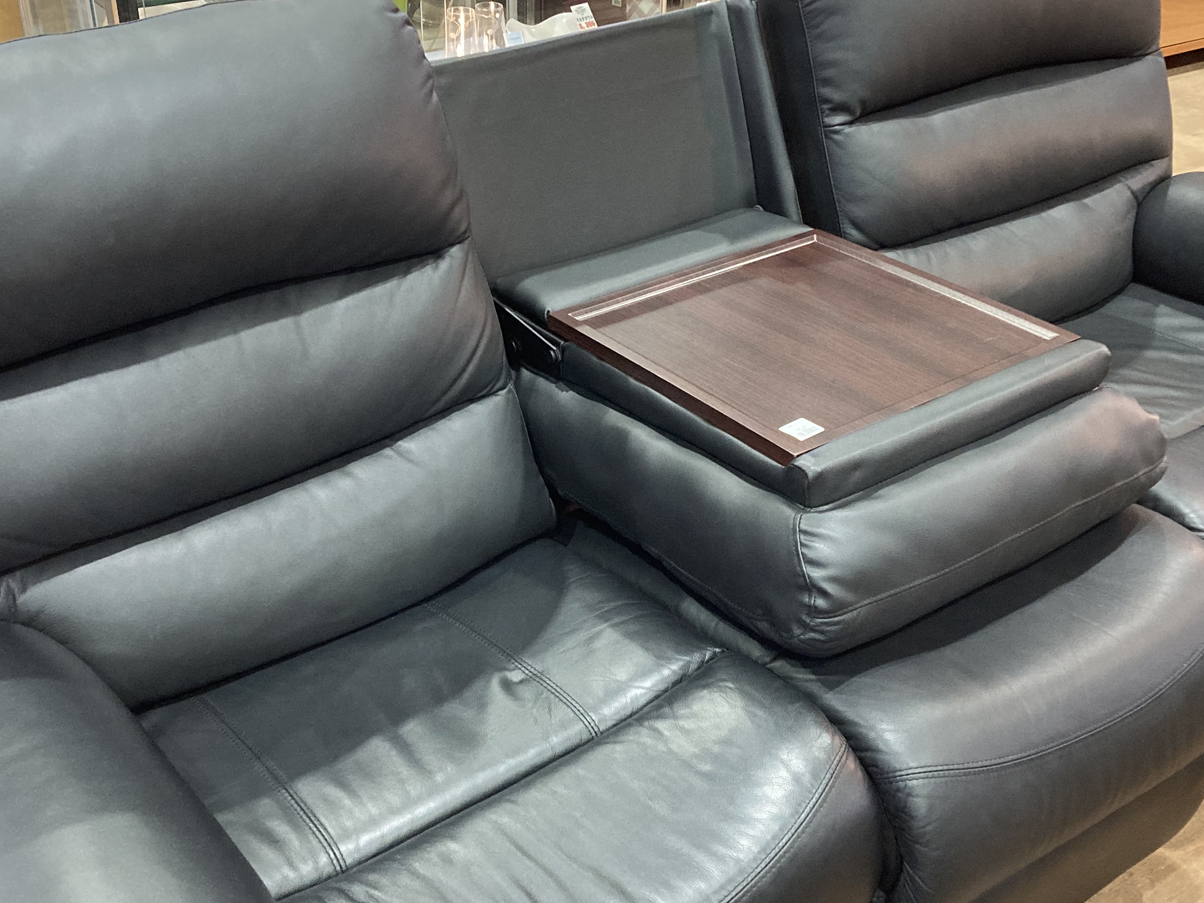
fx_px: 1496
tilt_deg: -32.5
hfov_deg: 43.8
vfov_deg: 33.6
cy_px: 487
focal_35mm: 43
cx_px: 648
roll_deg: -3.4
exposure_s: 1/50
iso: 320
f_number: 1.8
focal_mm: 3.99
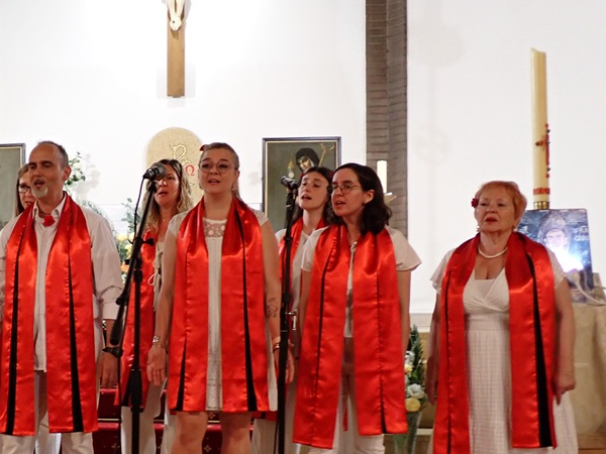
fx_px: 1050
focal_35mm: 60
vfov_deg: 24.3
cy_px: 285
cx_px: 128
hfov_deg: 31.4
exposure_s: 1/40
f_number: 2.5
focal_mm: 6.37
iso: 320
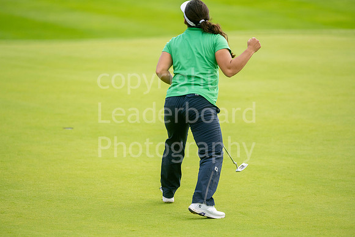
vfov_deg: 4.6
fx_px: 2959
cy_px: 118
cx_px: 178
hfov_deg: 6.9
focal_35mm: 300
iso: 400
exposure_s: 1/640
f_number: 4
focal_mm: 300
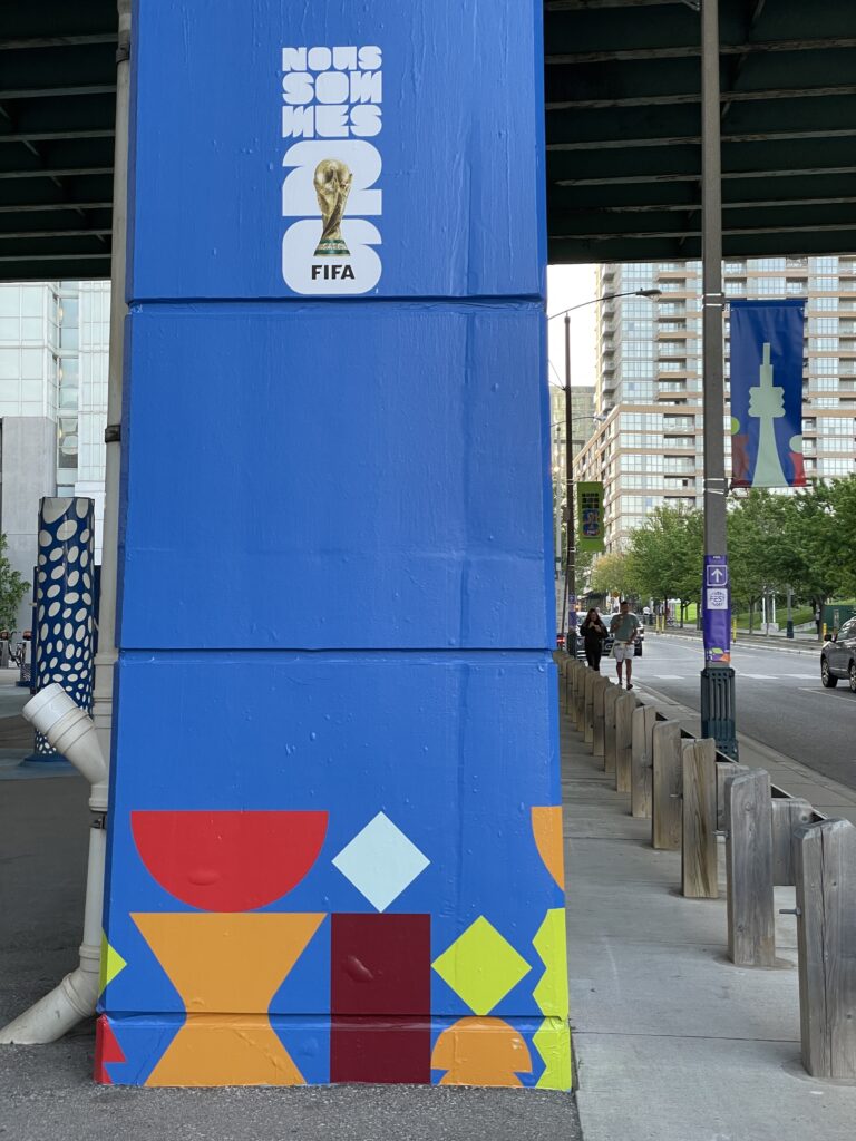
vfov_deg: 36.8
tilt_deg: +2.7
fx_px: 1715
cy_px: 570
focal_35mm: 52
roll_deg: -0.5
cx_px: 428
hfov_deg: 28.0
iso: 64
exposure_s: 1/99
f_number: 2
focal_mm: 6
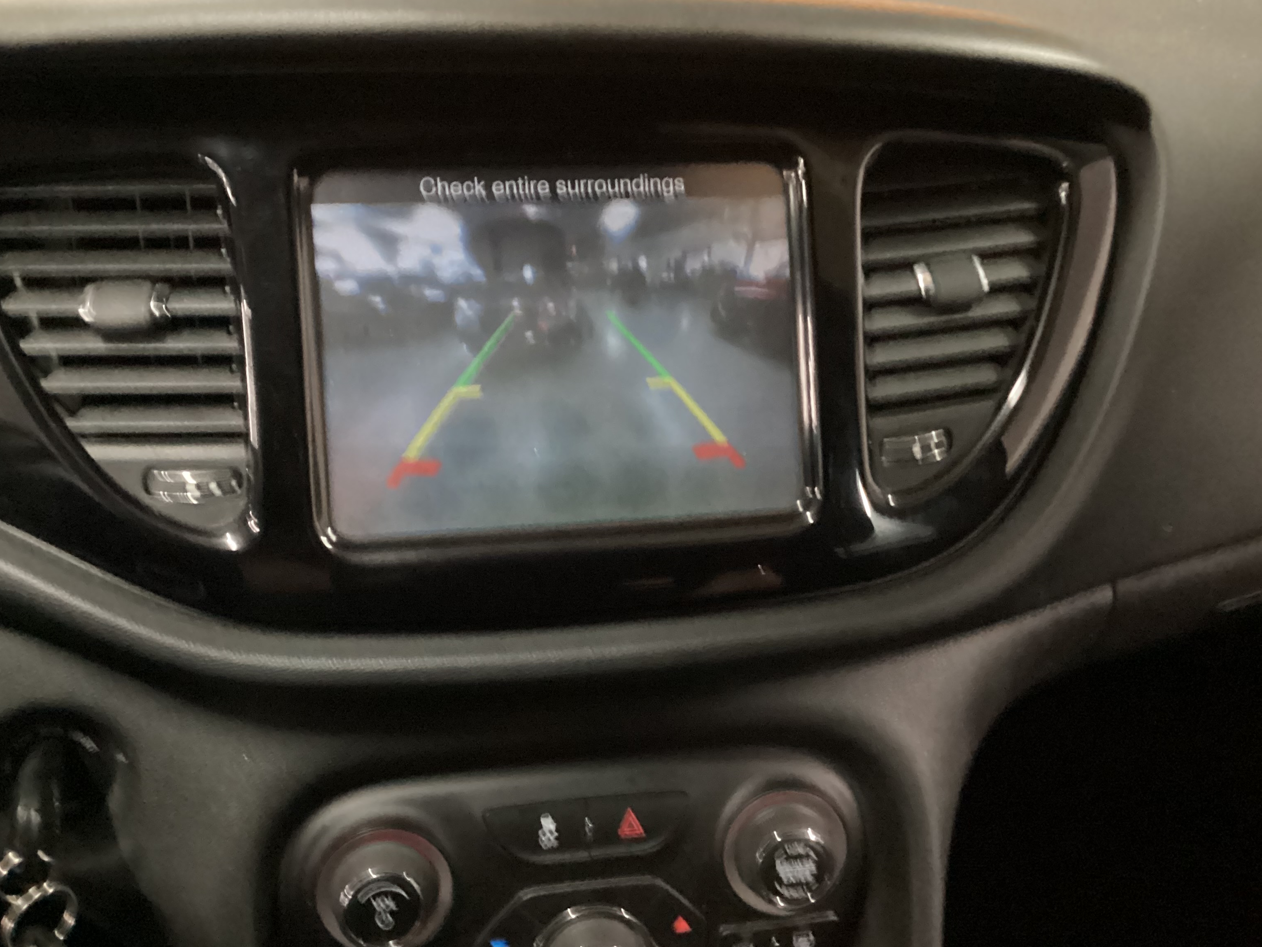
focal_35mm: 33
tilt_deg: -31.8
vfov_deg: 42.9
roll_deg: -2.9
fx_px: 1203
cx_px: 615
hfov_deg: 55.3
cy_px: 465
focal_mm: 3.3
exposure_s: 1/17
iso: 800
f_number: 2.4
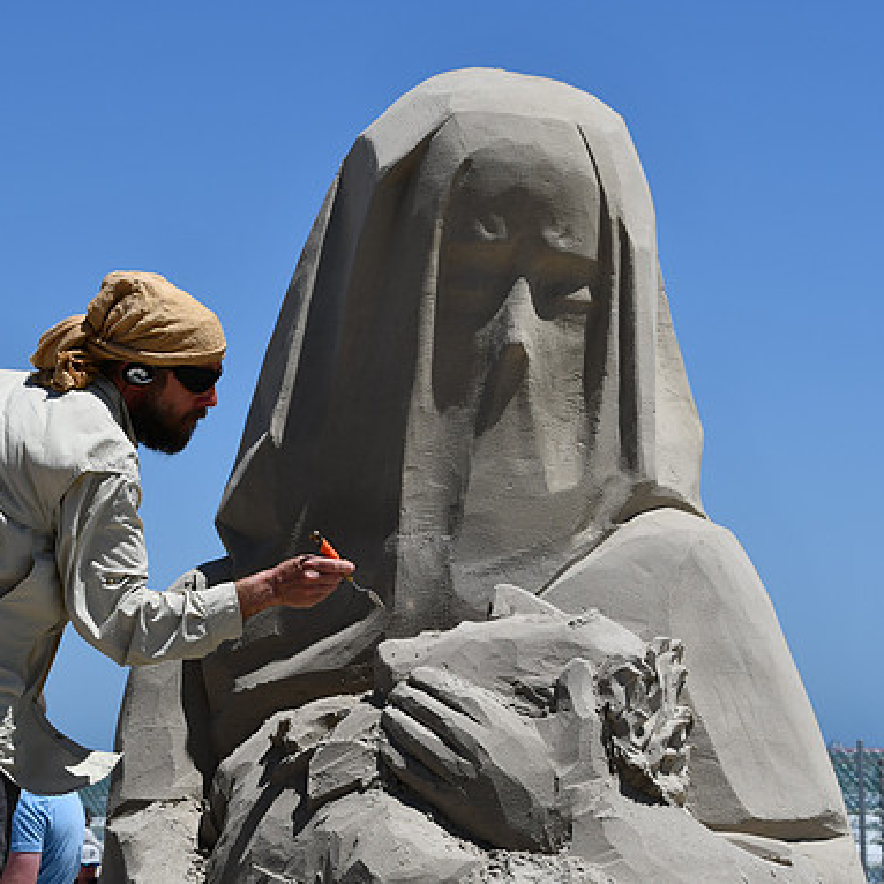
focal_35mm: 135
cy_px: 440
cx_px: 351
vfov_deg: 12.9
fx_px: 3900
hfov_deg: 12.9
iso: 100
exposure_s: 1/400
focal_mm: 70
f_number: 10
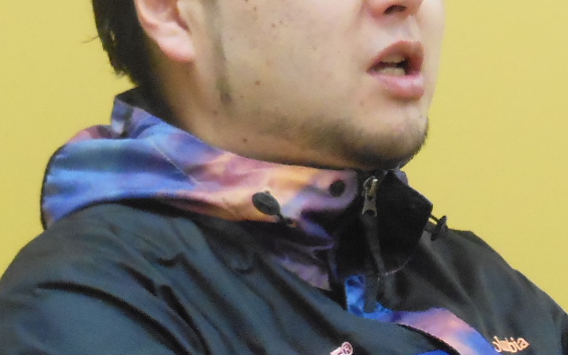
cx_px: 418
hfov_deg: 10.9
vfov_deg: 6.8
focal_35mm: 192
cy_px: 333
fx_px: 2972
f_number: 5.2
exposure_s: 1/60
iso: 1600
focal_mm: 12.4
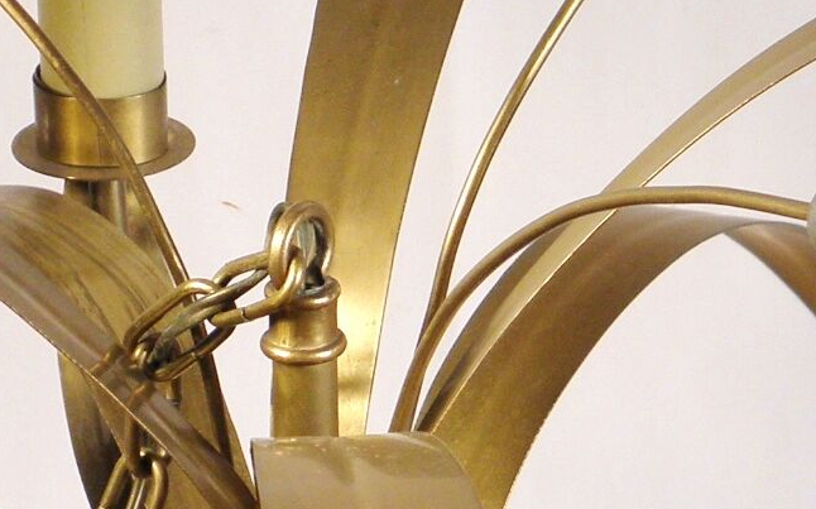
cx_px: 309
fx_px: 5512
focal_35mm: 248
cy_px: 558
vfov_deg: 5.3
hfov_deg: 8.5
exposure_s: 1/50
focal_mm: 10.6
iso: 100
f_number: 4.1
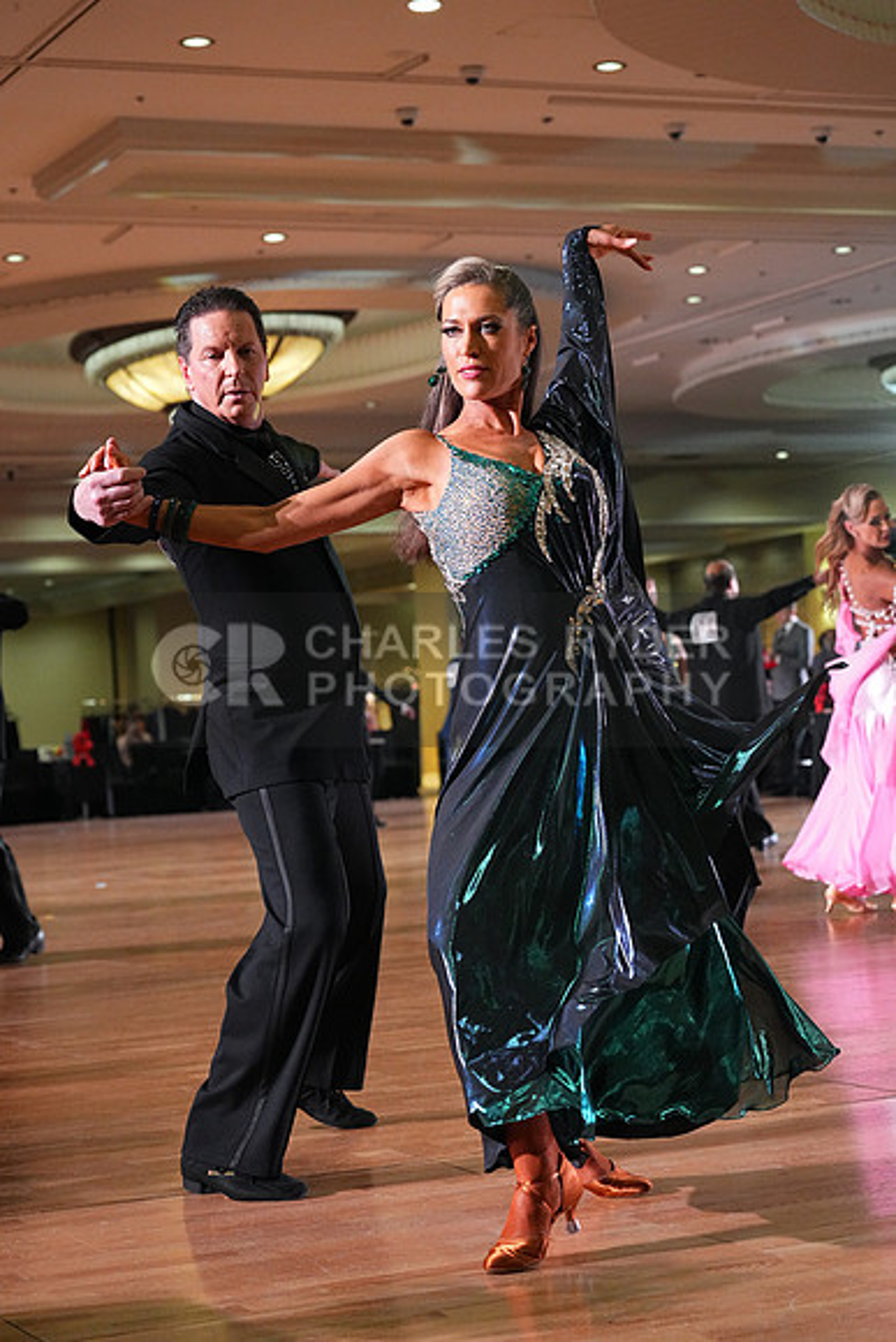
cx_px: 448
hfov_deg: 19.5
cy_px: 671
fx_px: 2612
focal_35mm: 70
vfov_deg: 28.8
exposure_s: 1/400
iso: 6400
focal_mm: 70
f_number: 5
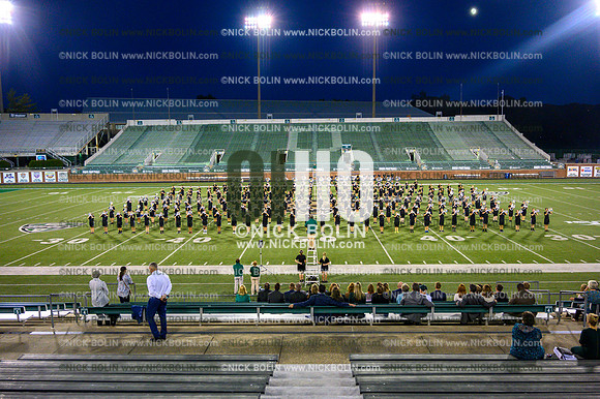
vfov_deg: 44.2
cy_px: 200
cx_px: 300
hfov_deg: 62.8
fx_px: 491
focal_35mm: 30
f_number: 4
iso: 4000
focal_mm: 29.5
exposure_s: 1/1000
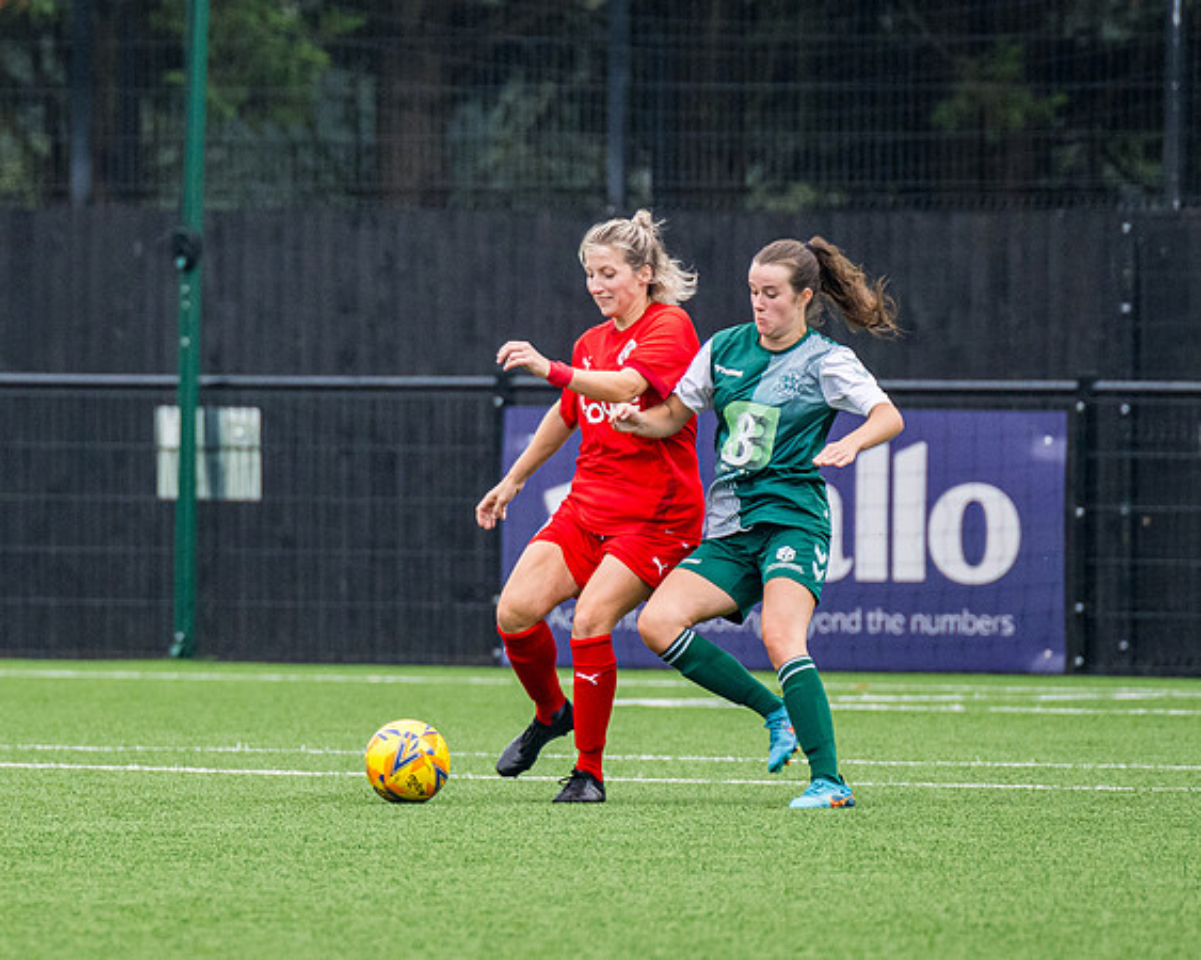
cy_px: 465
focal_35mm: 705
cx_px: 403
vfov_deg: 2.2
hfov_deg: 2.7
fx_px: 25062
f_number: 4
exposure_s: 1/1250
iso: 800
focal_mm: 280
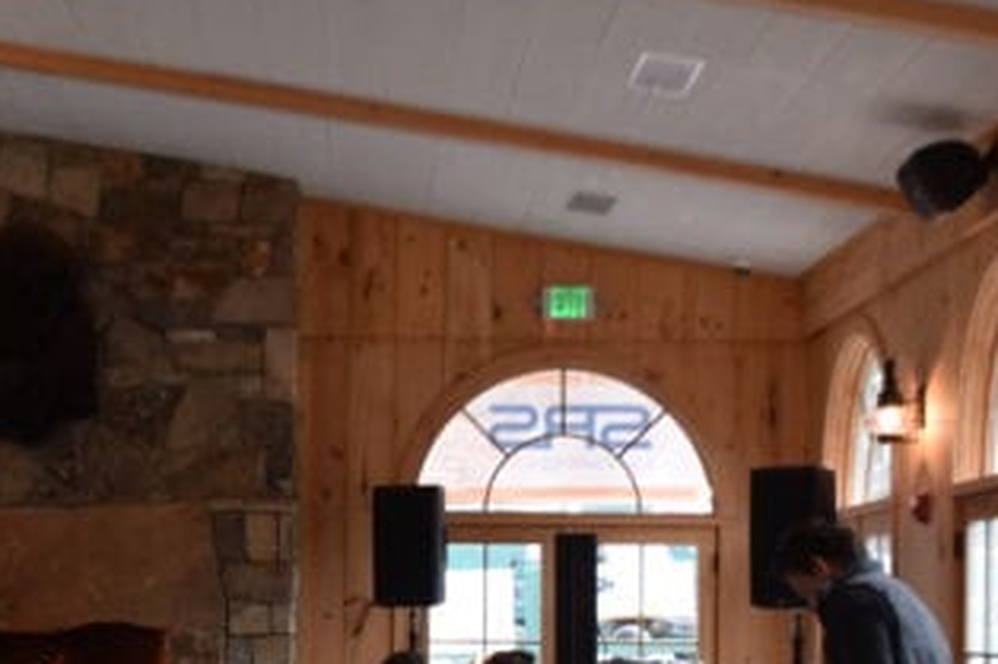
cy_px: 661
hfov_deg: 23.3
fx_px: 2383
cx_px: 197
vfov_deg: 15.6
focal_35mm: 86
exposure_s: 1/60
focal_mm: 20
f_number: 4
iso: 450
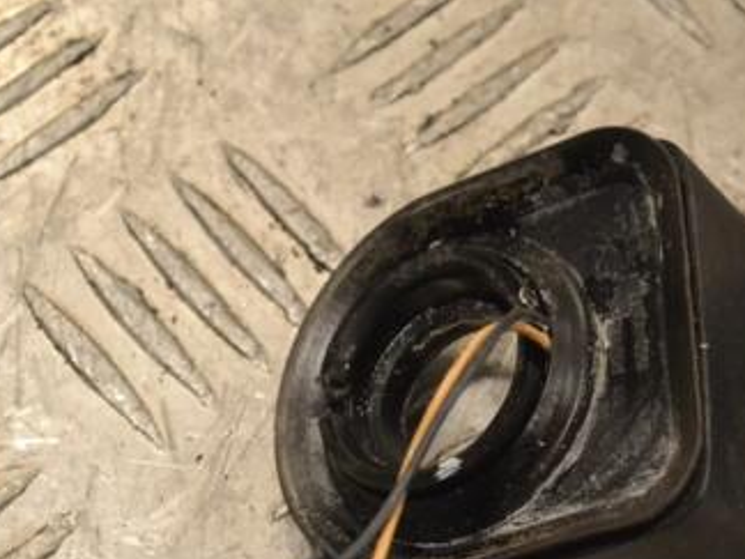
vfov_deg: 10.1
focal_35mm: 147
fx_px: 3161
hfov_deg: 13.4
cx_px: 513
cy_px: 380
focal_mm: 55
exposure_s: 1/400
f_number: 10
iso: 3200
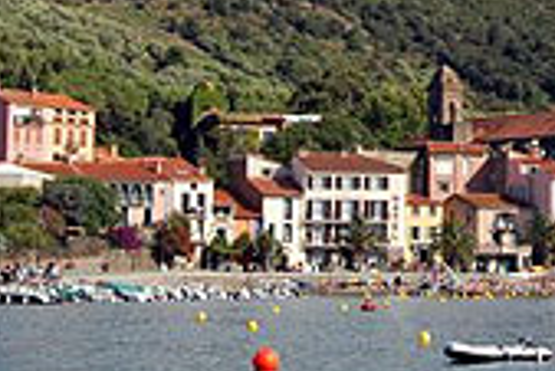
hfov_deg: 14.8
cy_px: -95
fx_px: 2098
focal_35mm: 136
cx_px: 539
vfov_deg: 9.9
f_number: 13
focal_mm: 34
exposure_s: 1/640
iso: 800
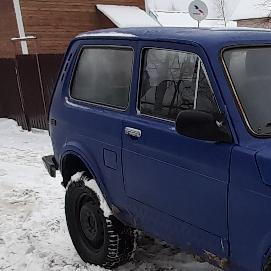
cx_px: 336
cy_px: 165
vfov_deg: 32.1
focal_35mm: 53
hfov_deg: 27.7
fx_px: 469
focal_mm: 1.42
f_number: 2.2
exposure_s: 1/148
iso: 40
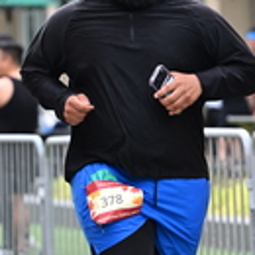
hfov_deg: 4.7
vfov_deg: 4.7
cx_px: 185
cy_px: 47
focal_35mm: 375
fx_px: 3125
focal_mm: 104
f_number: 2.8
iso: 640
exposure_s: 1/2000
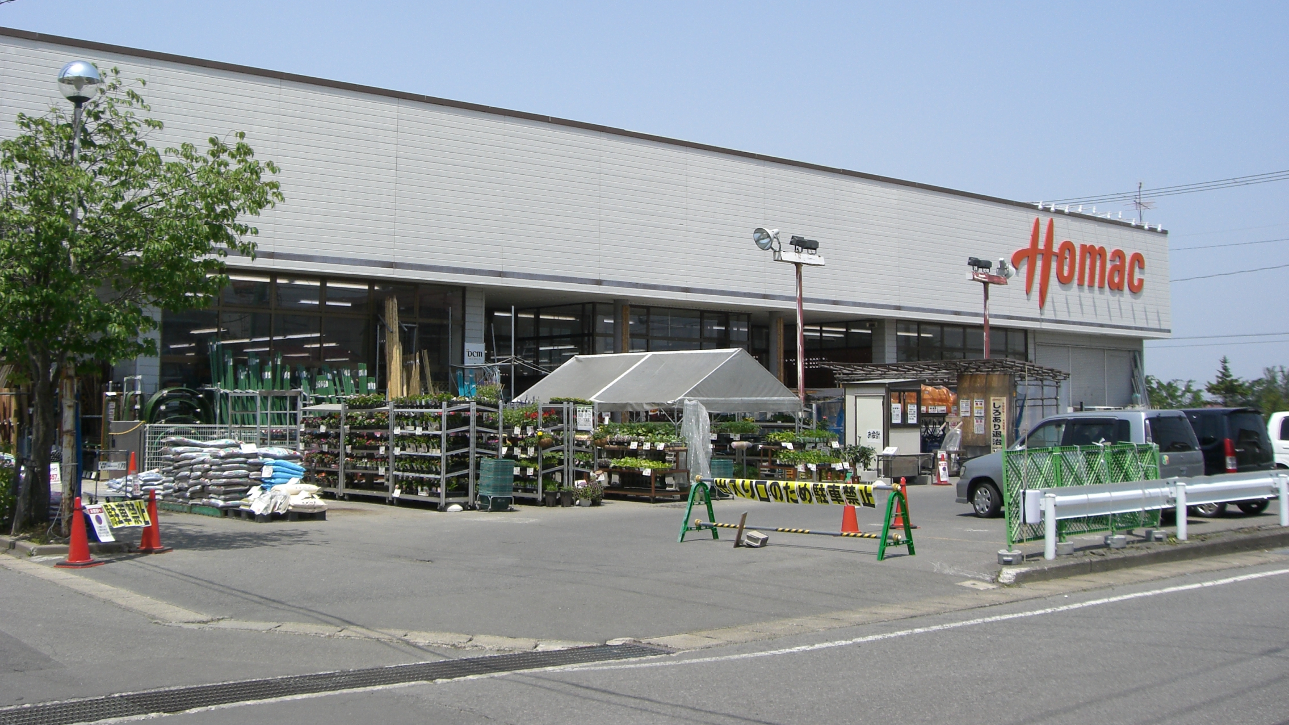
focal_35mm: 42
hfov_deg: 48.4
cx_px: 648
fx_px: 1435
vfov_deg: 28.2
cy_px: 266
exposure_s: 1/640
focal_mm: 6.2
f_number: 4.3
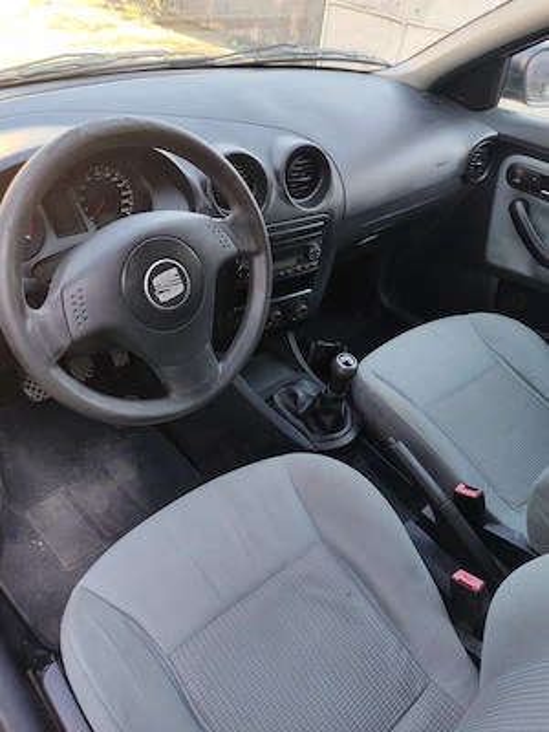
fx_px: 571
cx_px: 274
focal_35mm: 27
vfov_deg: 65.3
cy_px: 366
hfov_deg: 51.4
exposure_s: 1/120
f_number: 1.95
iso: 50
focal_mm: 5.52
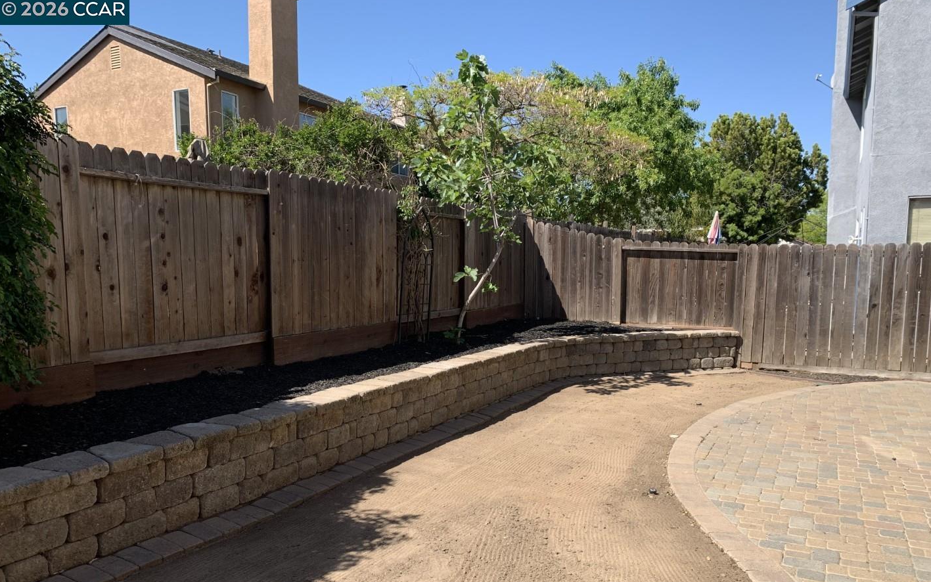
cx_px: 471
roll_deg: +1.6
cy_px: 347
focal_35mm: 28
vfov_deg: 44.3
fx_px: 711
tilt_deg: -5.1
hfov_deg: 66.5
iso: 25
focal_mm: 4.25
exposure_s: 1/1332
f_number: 1.8
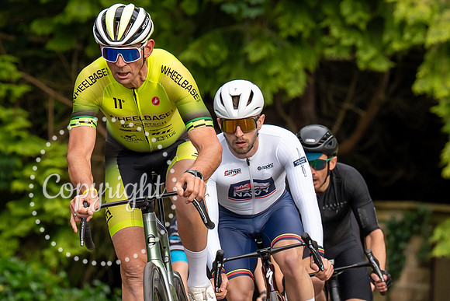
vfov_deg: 2.6
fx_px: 6670
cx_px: 110
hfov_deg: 3.9
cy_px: 53
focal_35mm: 533
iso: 400
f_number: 4
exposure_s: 1/800
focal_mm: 155
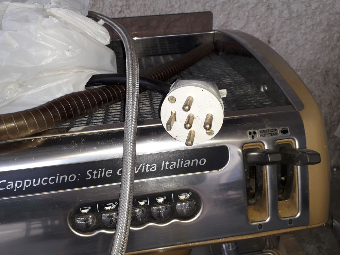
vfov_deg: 51.4
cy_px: 128
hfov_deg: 65.3
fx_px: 265
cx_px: 170
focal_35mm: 27
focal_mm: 3.6
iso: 50
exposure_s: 1/100
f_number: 1.9
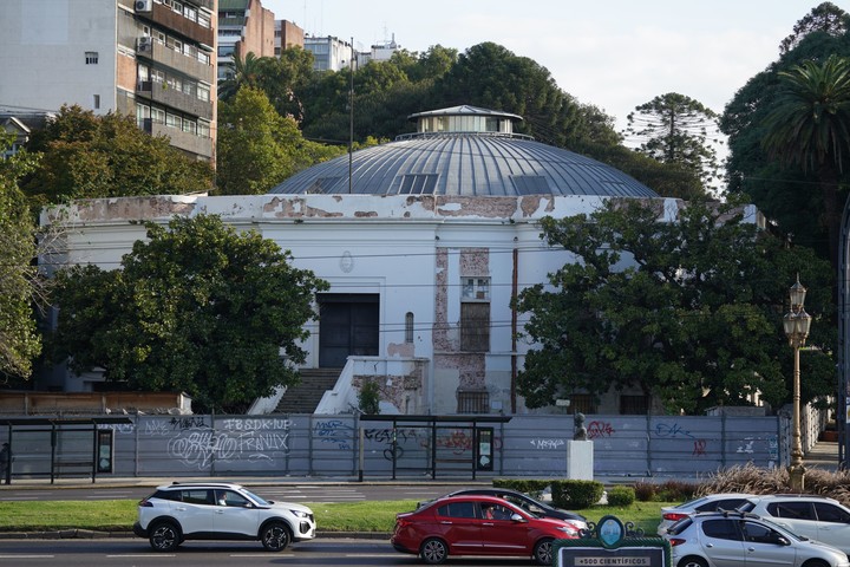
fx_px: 2054
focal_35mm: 87
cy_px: 284
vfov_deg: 15.7
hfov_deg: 23.4
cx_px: 425
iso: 100
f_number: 5
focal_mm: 87
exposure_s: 1/200
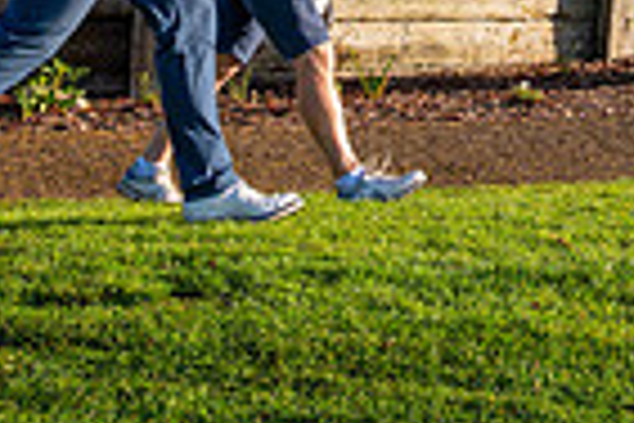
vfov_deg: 12.3
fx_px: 1743
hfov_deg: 20.0
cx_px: 625
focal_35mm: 99
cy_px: -410
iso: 320
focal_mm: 24
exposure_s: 1/500
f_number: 6.3
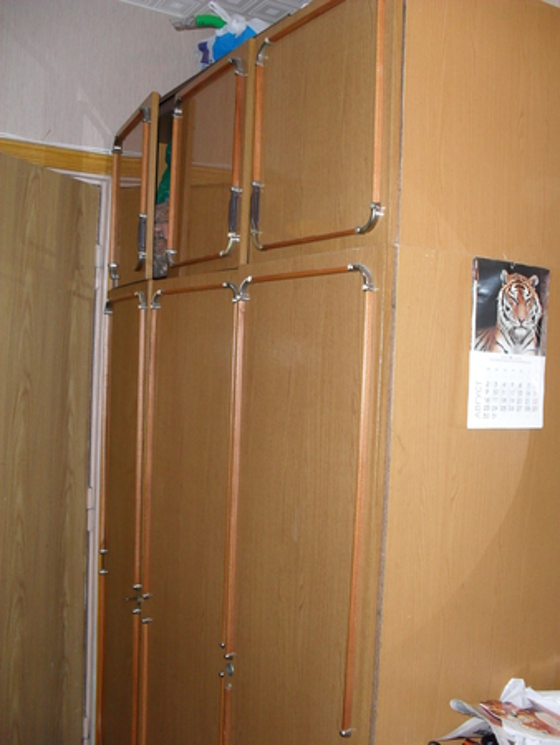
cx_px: 280
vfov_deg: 52.6
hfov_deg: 40.7
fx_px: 754
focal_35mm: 35
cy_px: 372
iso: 200
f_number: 3.2
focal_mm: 6.3
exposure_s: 1/45
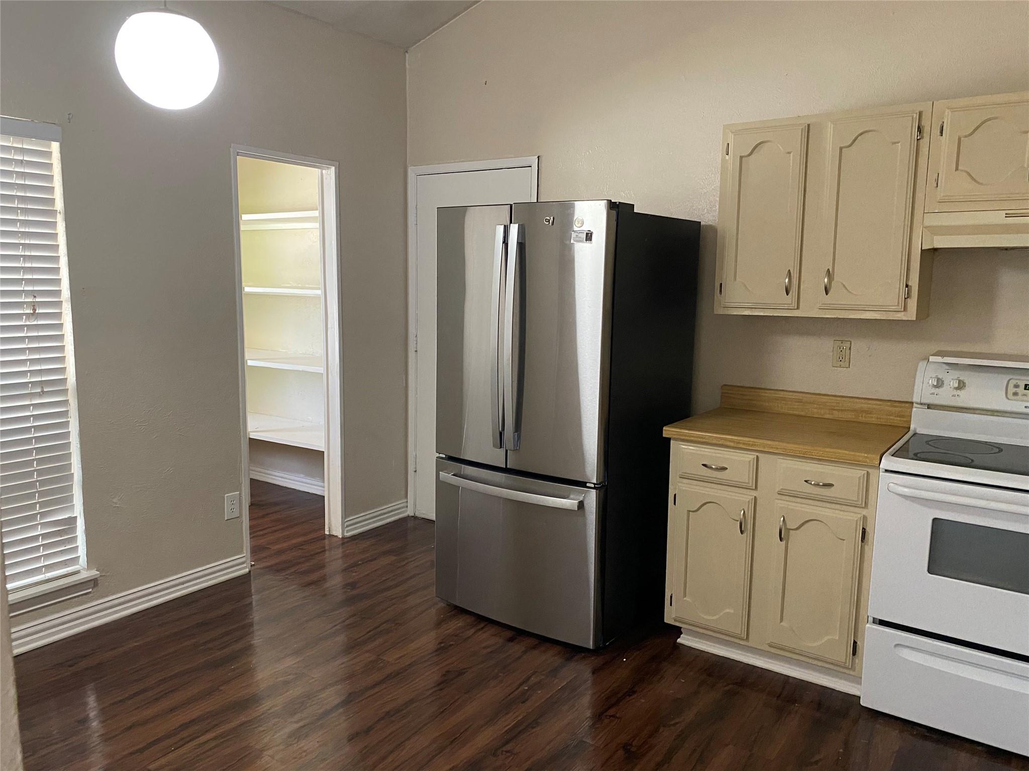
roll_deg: +0.0
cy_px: 386
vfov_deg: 53.1
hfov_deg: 67.3
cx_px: 514
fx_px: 773
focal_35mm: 26
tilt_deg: -8.9
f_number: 1.8
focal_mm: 4.25
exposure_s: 1/60
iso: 400
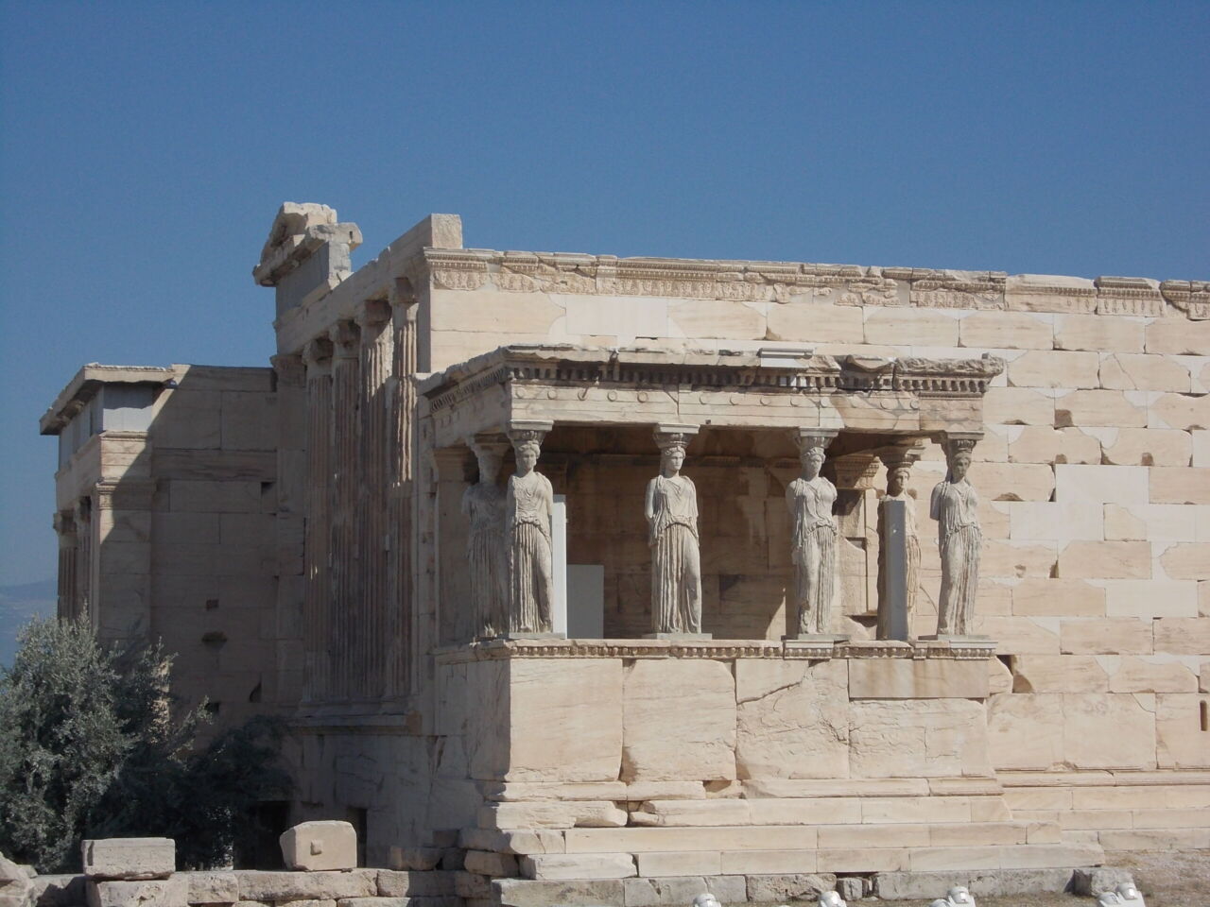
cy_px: 454
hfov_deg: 23.8
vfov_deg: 18.0
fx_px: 2866
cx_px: 605
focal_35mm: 82
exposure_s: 1/320
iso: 80
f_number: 9.6
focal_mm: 11.6
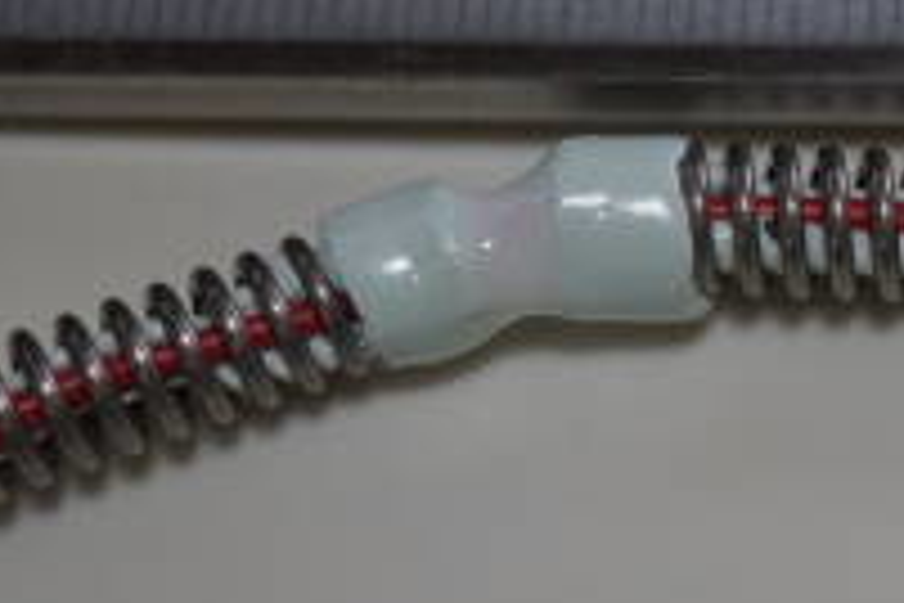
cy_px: 295
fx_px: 3591
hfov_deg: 14.1
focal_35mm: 143
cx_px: 922
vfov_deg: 9.6
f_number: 4
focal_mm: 30
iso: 1000
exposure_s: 1/160
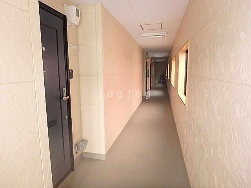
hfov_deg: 79.0
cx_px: 126
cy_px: 94
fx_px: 152
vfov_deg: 63.4
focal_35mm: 21
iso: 320
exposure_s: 1/30
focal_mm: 3.7
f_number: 3.5
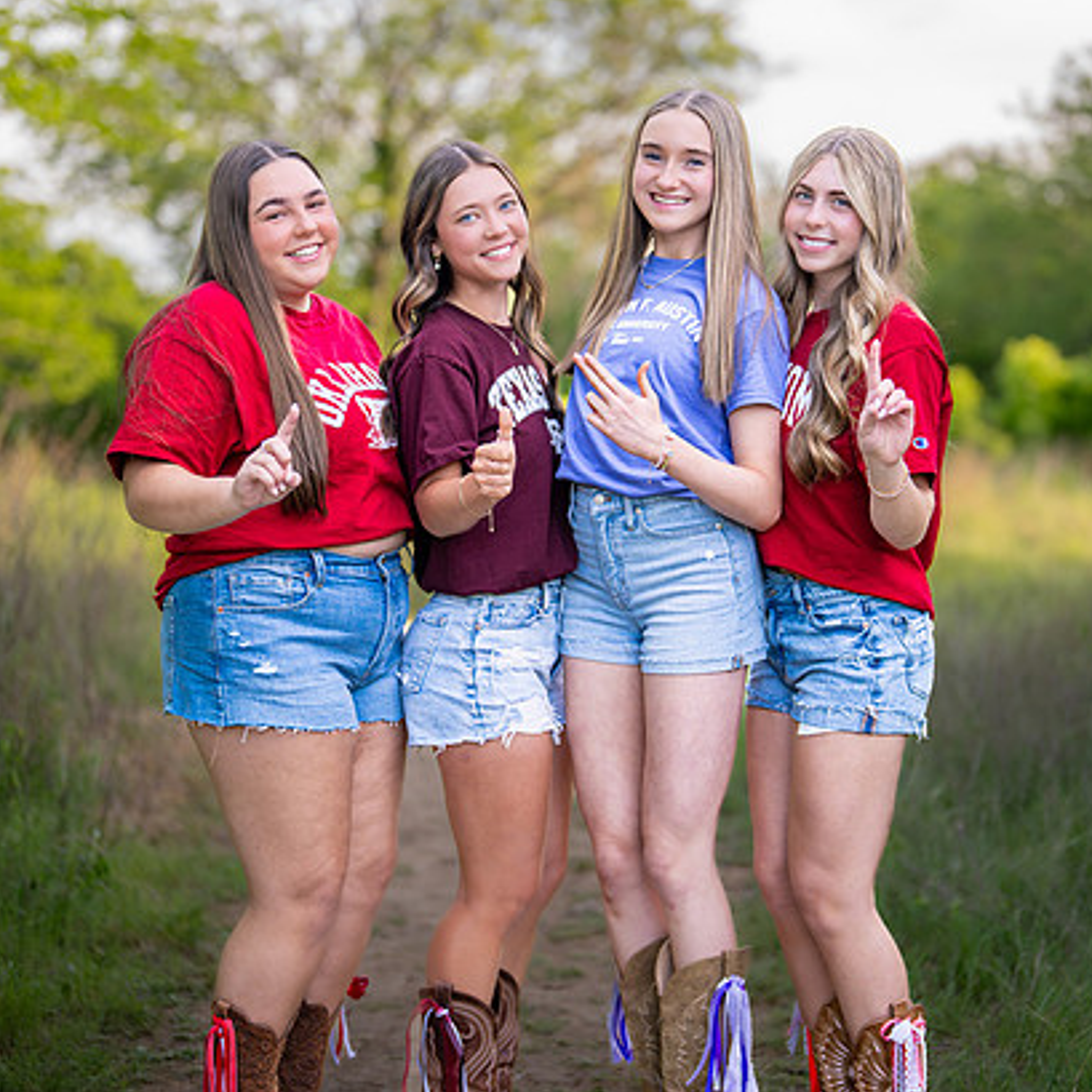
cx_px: 611
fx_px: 2677
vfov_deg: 23.0
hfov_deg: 23.0
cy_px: 469
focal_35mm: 75
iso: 250
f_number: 1.2
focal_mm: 50
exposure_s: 1/1250
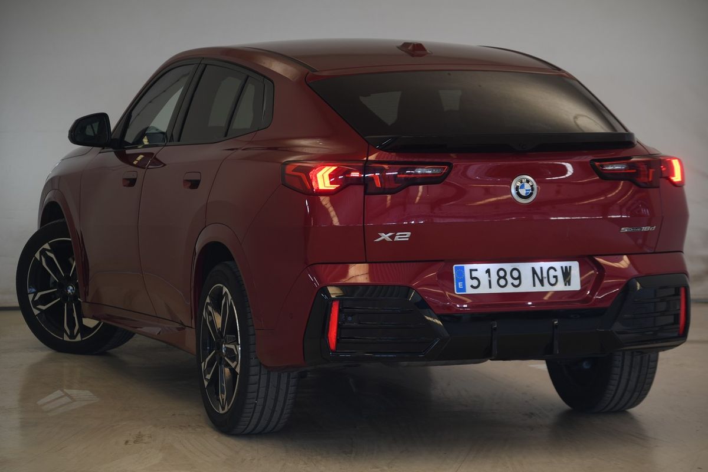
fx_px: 2419
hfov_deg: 16.7
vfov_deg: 11.1
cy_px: 236
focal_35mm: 123
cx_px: 354
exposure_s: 1/10
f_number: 4.2
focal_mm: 82
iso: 100
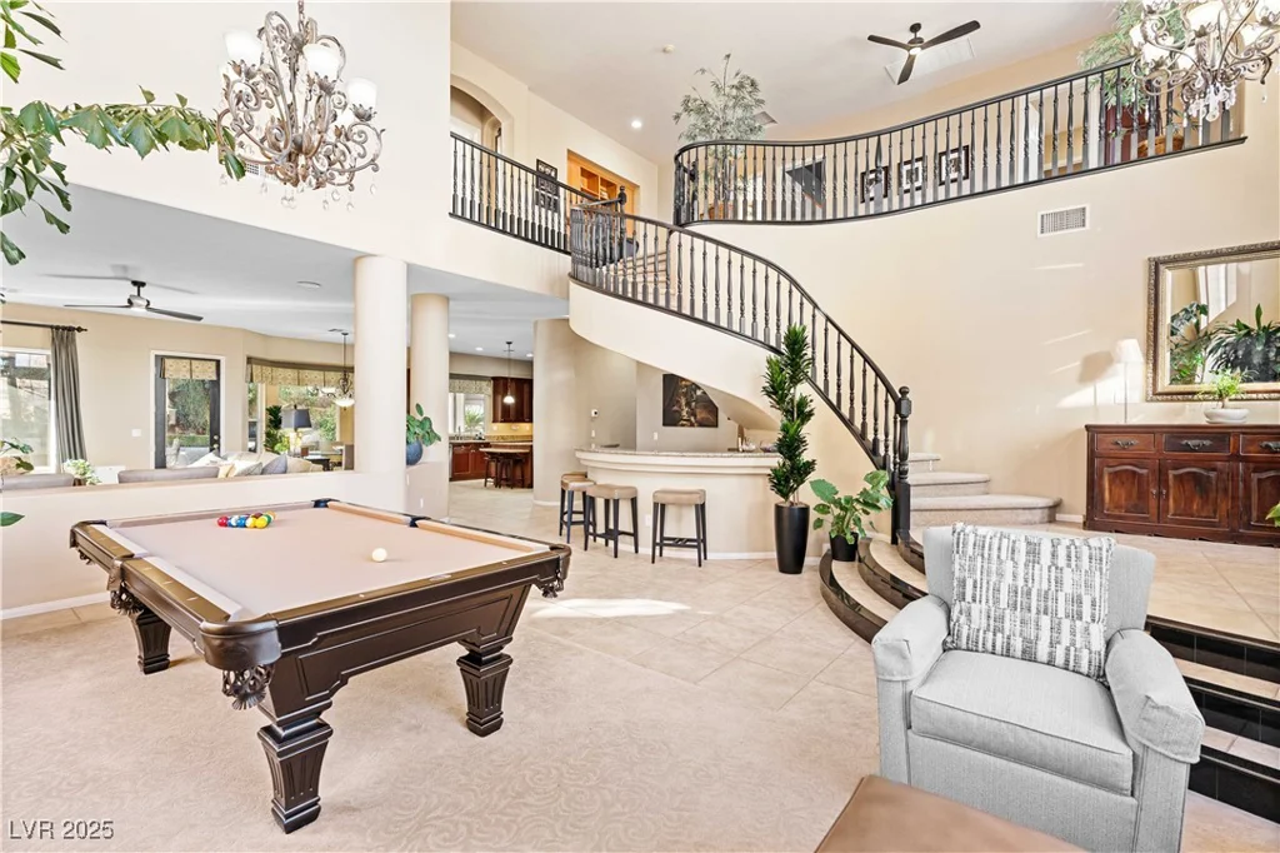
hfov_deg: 96.8
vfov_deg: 73.7
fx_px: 569
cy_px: 426
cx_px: 640
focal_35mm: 16
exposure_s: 1/50
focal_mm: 16
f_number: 4.5
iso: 640
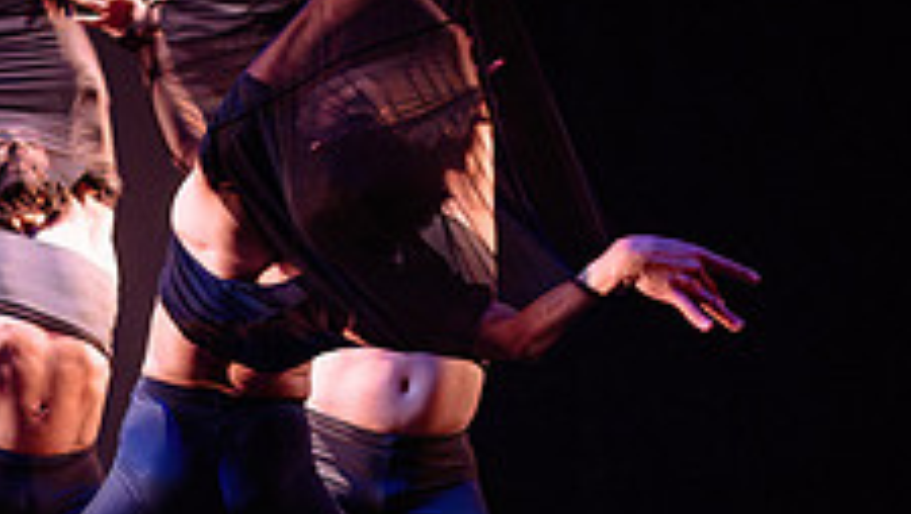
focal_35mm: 80
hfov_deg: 25.8
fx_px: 1934
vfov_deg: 14.9
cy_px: 523
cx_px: 110
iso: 1000
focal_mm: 24
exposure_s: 1/160
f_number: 1.4
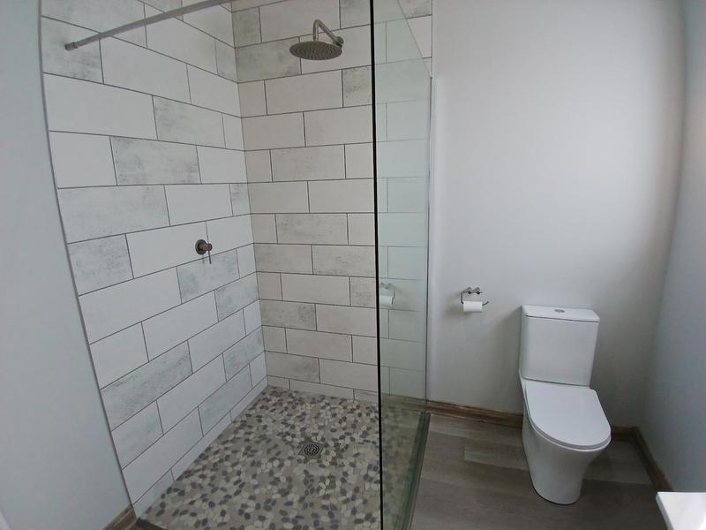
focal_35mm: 17
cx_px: 353
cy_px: 265
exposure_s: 1/50
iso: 64
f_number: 2.2
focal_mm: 1.4
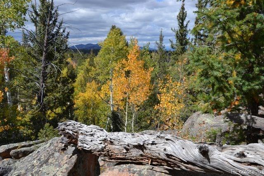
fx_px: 297
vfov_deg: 33.0
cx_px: 132
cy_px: 88
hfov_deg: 47.9
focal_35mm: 40
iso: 100
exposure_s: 1/250
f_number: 8
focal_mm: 27
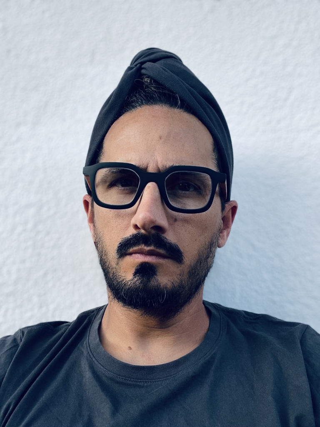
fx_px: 370
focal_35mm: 30
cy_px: 214
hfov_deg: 46.8
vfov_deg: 60.0
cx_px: 160
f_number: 2.2
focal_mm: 2.71
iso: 40
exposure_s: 1/121
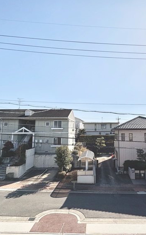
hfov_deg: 58.0
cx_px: 100
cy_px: 117
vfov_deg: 85.1
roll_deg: +0.7
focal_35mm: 20
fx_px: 127
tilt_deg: +6.7
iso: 50
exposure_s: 1/5263
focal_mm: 2.22
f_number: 2.2
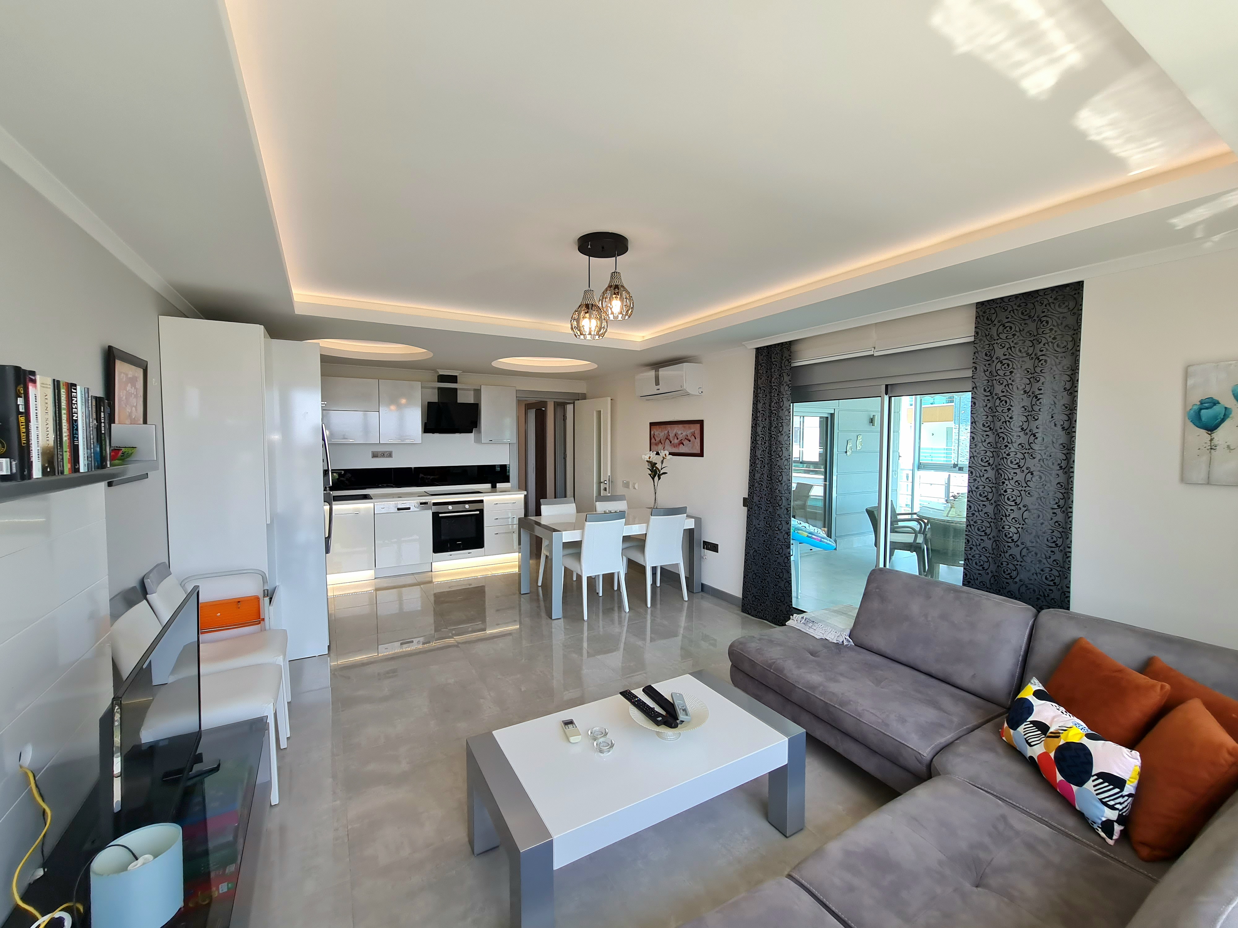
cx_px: 619
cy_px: 464
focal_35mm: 13
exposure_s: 1/100
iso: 100
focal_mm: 2.2
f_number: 2.2
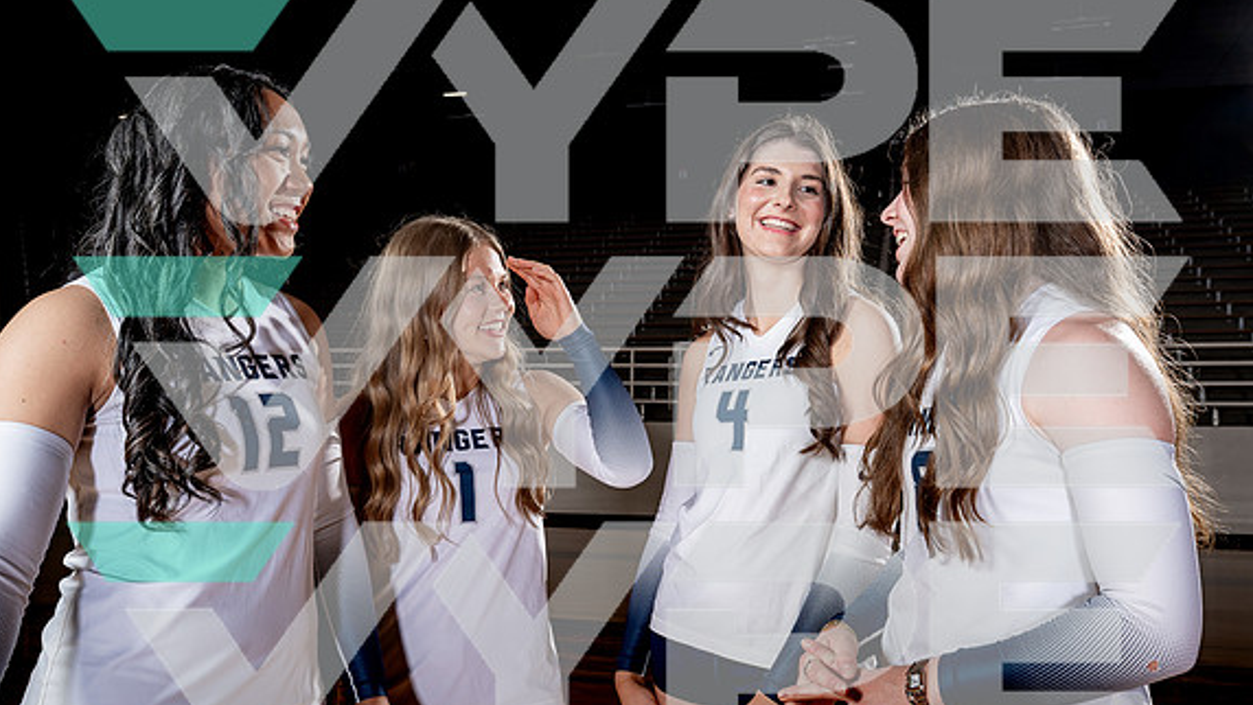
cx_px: 631
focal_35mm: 34
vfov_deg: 34.7
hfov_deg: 58.0
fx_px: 1130
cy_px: 373
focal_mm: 32
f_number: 8
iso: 100
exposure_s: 1/250
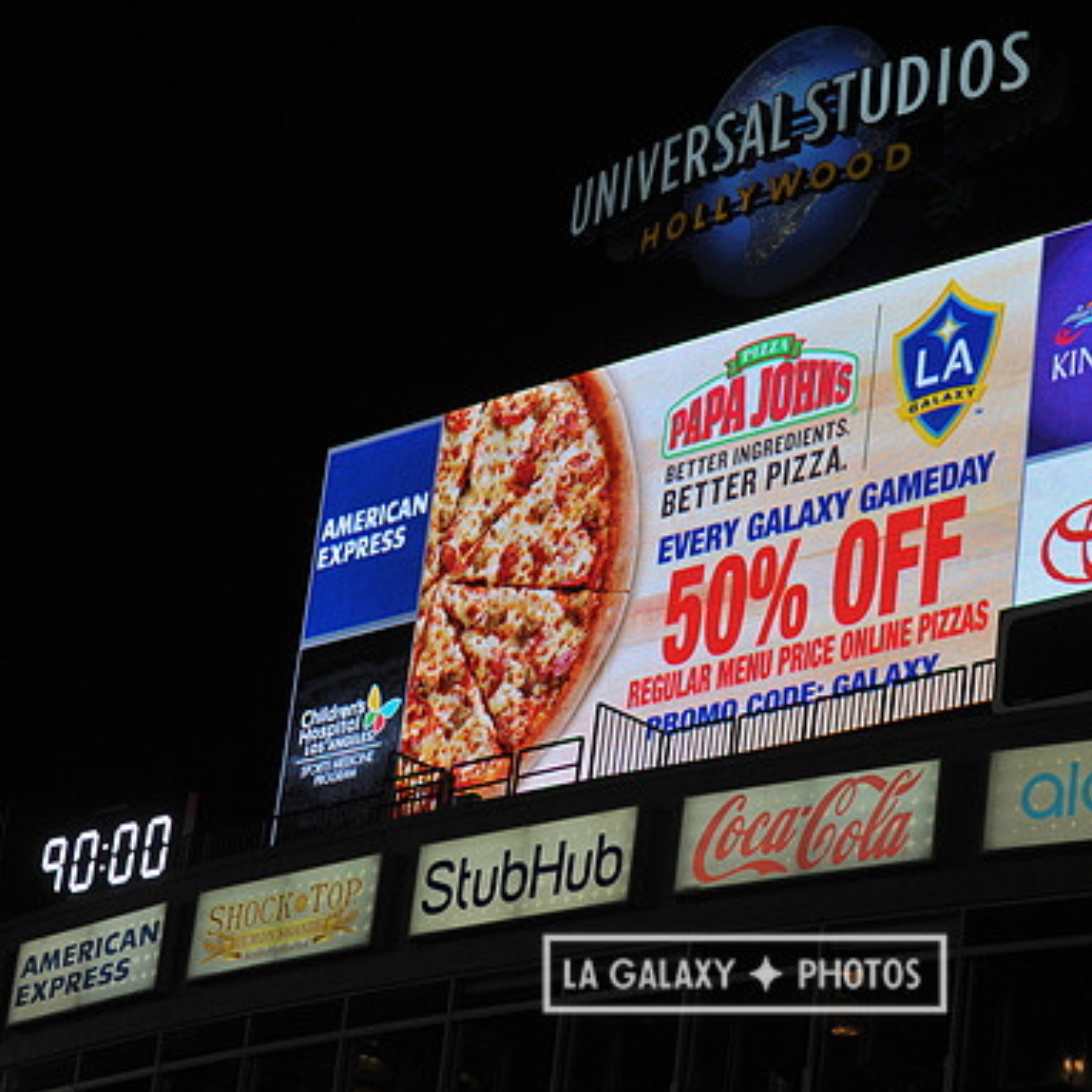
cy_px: 545
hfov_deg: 13.8
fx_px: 4497
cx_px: 744
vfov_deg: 13.8
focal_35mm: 126
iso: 1600
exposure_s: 1/400
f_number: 10
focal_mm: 98
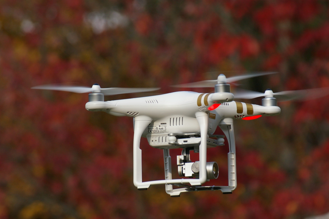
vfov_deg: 3.6
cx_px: 176
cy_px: 126
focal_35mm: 386
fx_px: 3524
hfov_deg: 5.3
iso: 400
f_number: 8
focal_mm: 210
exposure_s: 1/500
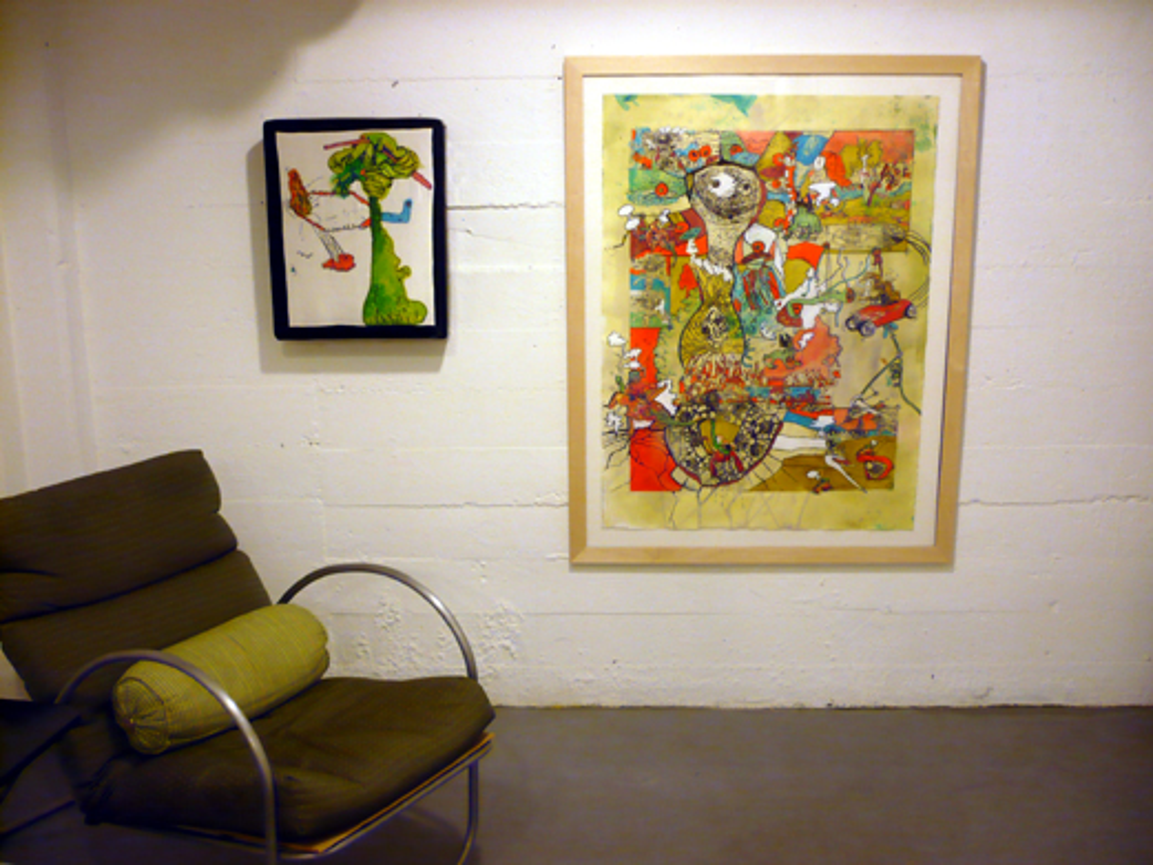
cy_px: 432
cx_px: 576
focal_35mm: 35
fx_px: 1166
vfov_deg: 40.7
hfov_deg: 52.6
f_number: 2.8
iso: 200
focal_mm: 5.8
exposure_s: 1/30
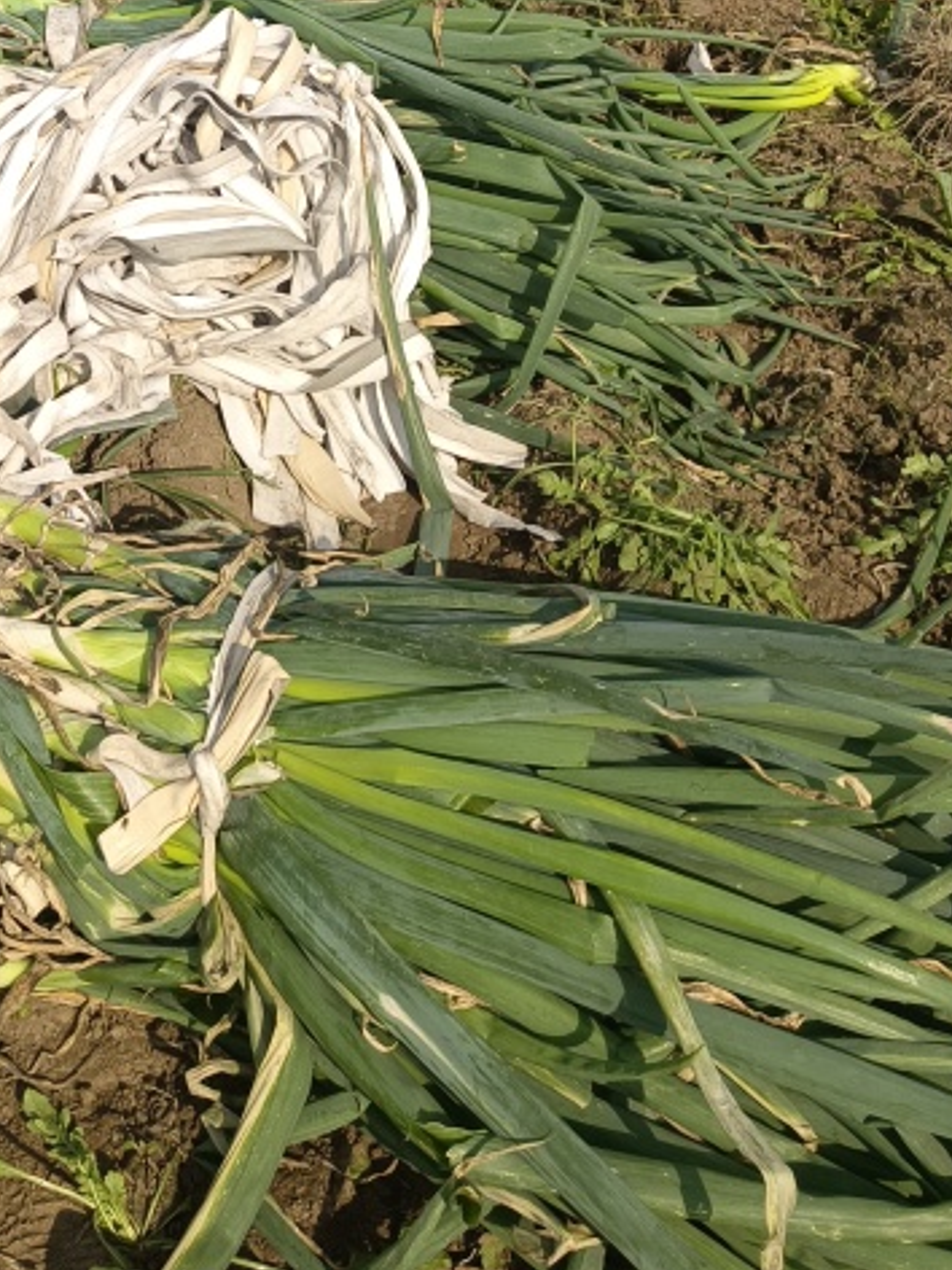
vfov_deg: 33.6
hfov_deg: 26.5
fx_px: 1907
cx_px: -5
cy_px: -4
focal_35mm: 52
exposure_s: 1/533
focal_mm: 5.59
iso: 100
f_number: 1.88
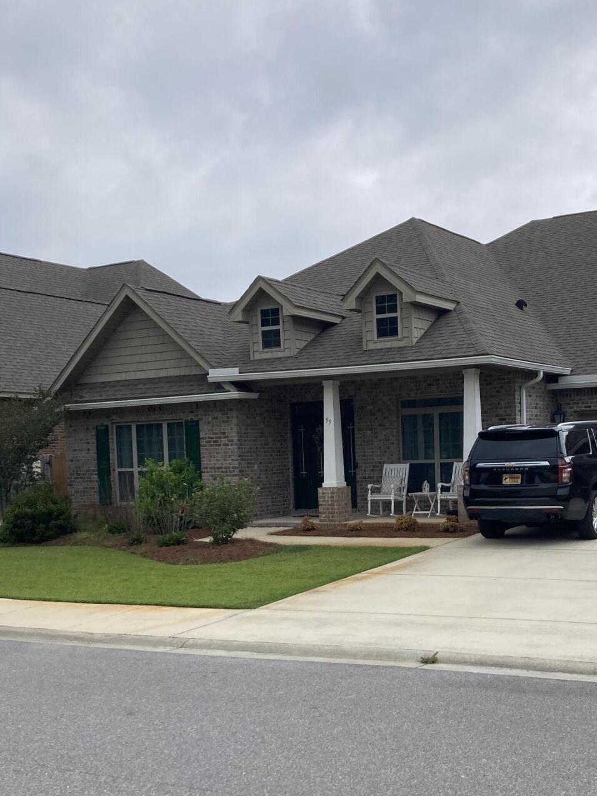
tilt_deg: -2.3
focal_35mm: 44
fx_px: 1012
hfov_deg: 32.3
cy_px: 533
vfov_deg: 42.3
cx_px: 439
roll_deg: +2.2
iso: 20
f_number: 1.8
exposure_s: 1/2404
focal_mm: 3.99
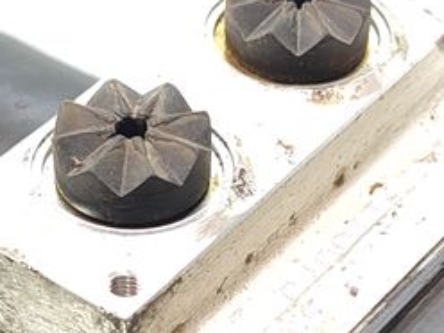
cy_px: 406
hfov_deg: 15.9
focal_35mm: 124
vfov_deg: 11.7
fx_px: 1590
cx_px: 186
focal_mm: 5.89
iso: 320
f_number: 1.89
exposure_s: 1/100
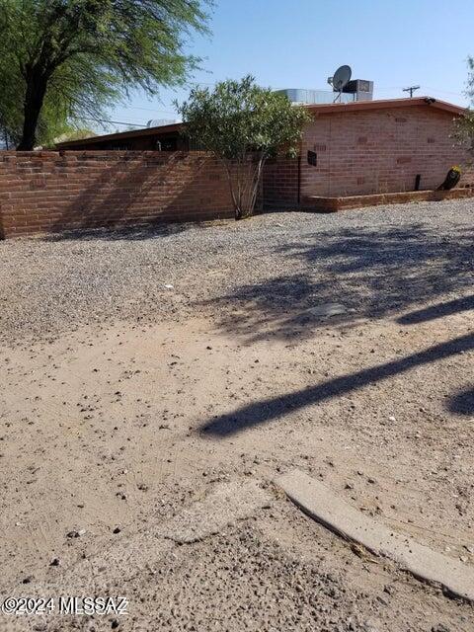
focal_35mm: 26
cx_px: 237
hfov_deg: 53.1
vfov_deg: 67.3
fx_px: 475
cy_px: 316
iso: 50
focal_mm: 4.25
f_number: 1.7
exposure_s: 1/2664
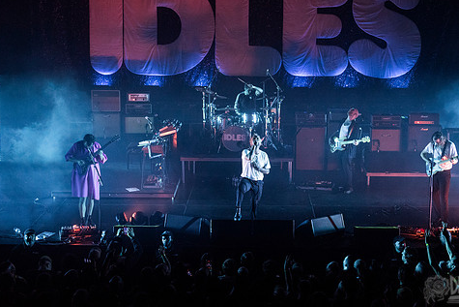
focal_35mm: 59
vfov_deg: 23.0
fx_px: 752
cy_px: 123
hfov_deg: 33.9
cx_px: 257
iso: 2500
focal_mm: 45
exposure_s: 1/500
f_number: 3.2
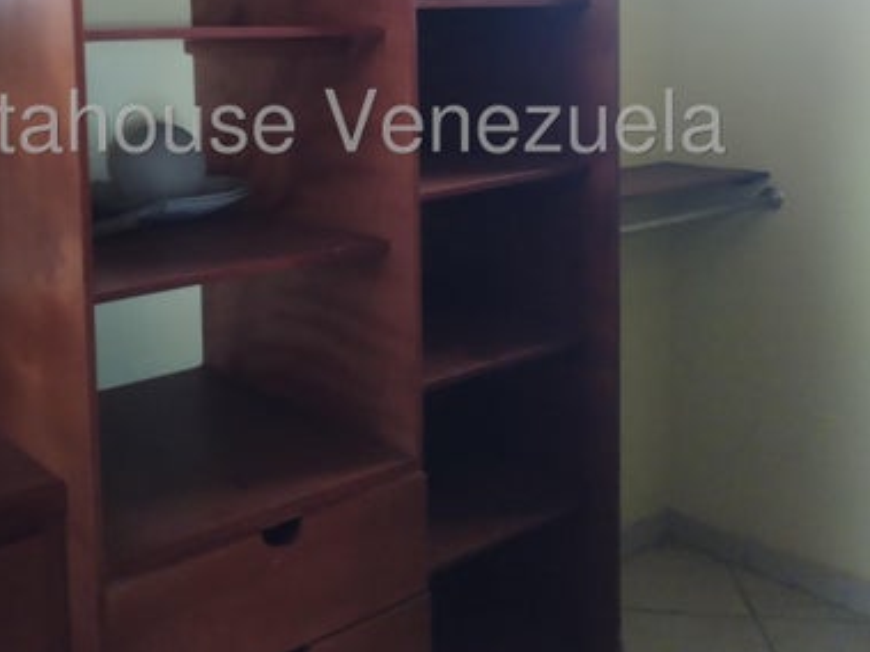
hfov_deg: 38.4
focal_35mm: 49
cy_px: 122
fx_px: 1231
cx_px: 285
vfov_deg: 28.9
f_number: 1.8
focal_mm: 4.75
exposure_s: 1/16.7
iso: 1201
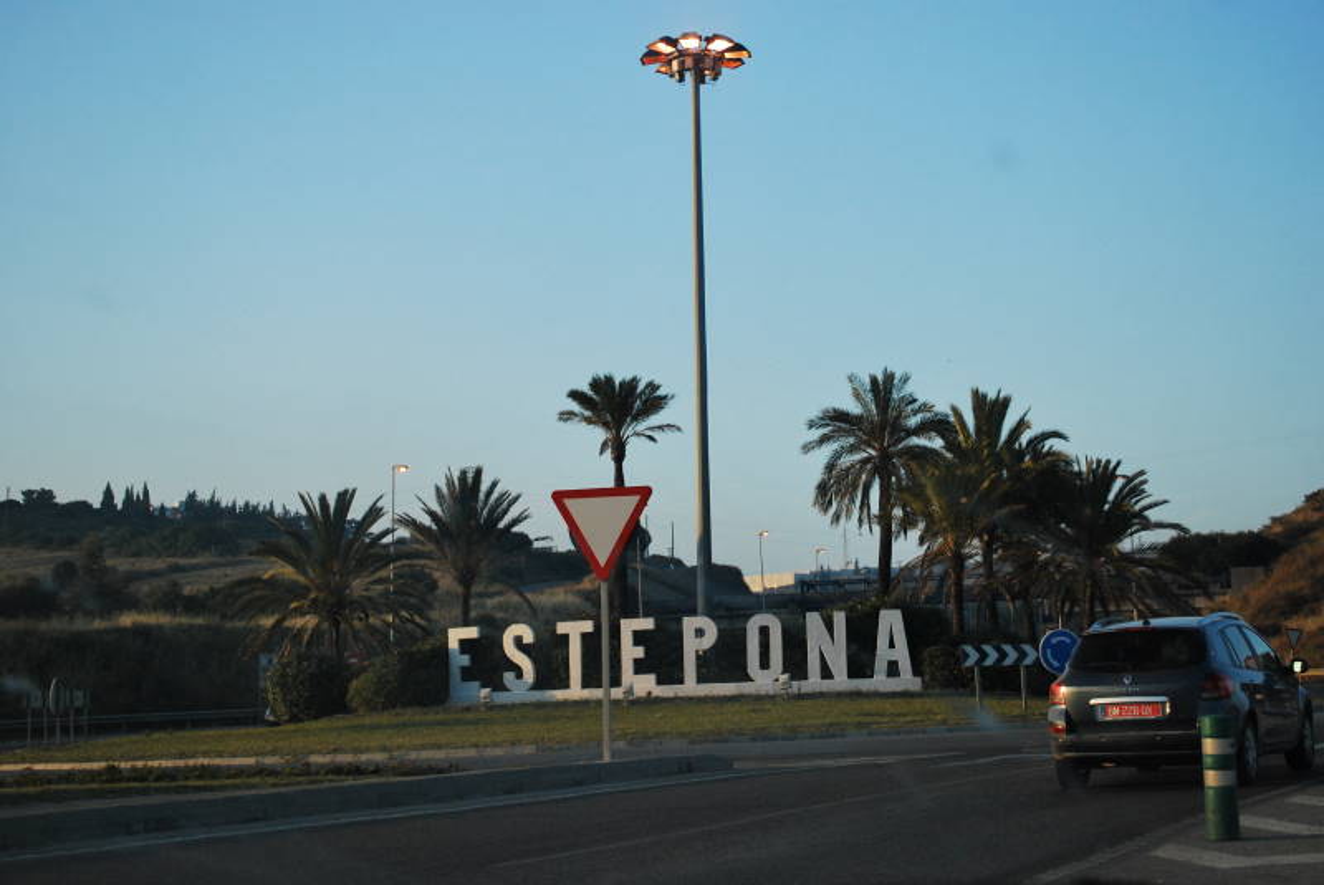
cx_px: 662
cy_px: 442
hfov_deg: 35.0
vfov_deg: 23.8
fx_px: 2098
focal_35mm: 57
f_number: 5.3
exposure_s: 1/500
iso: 640
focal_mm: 38
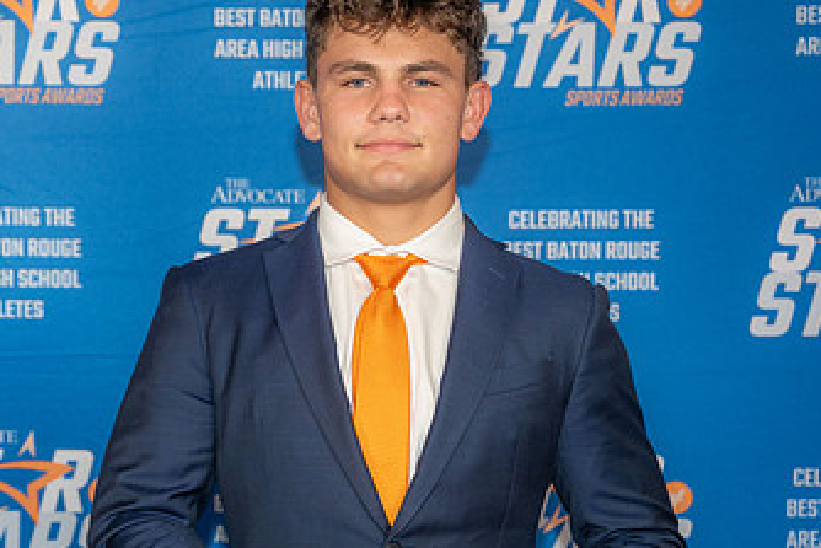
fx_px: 1939
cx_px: 278
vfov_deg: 16.0
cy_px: 389
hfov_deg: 23.8
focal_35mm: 85
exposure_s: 1/160
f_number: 3.2
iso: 320
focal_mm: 49
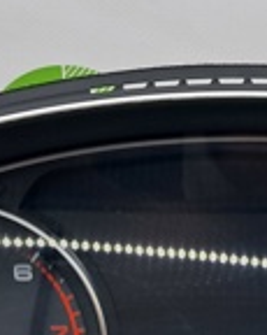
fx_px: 1157
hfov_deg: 13.1
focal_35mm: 117
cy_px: 418
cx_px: 209
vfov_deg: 15.7
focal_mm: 4
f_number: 1.8
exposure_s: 1/50
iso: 50
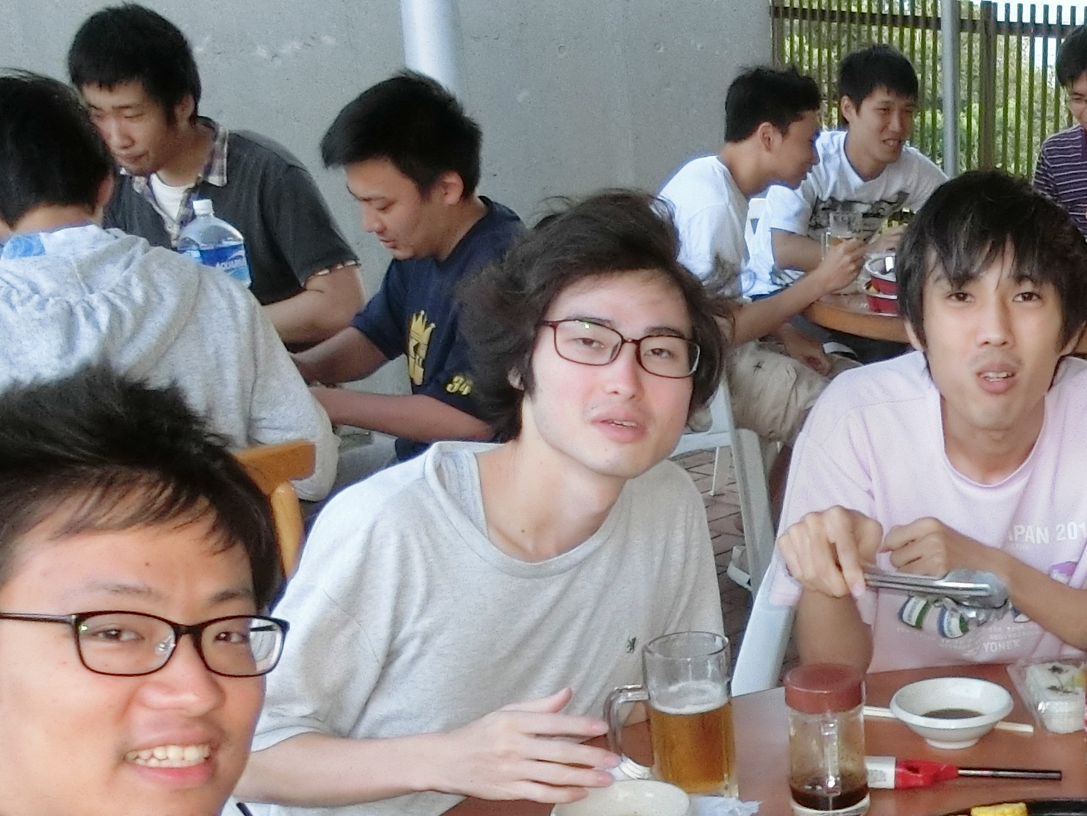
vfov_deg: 23.0
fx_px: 1947
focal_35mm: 62
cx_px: 1081
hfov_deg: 29.2
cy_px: 746
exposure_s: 1/125
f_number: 3.5
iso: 320
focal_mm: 4.5
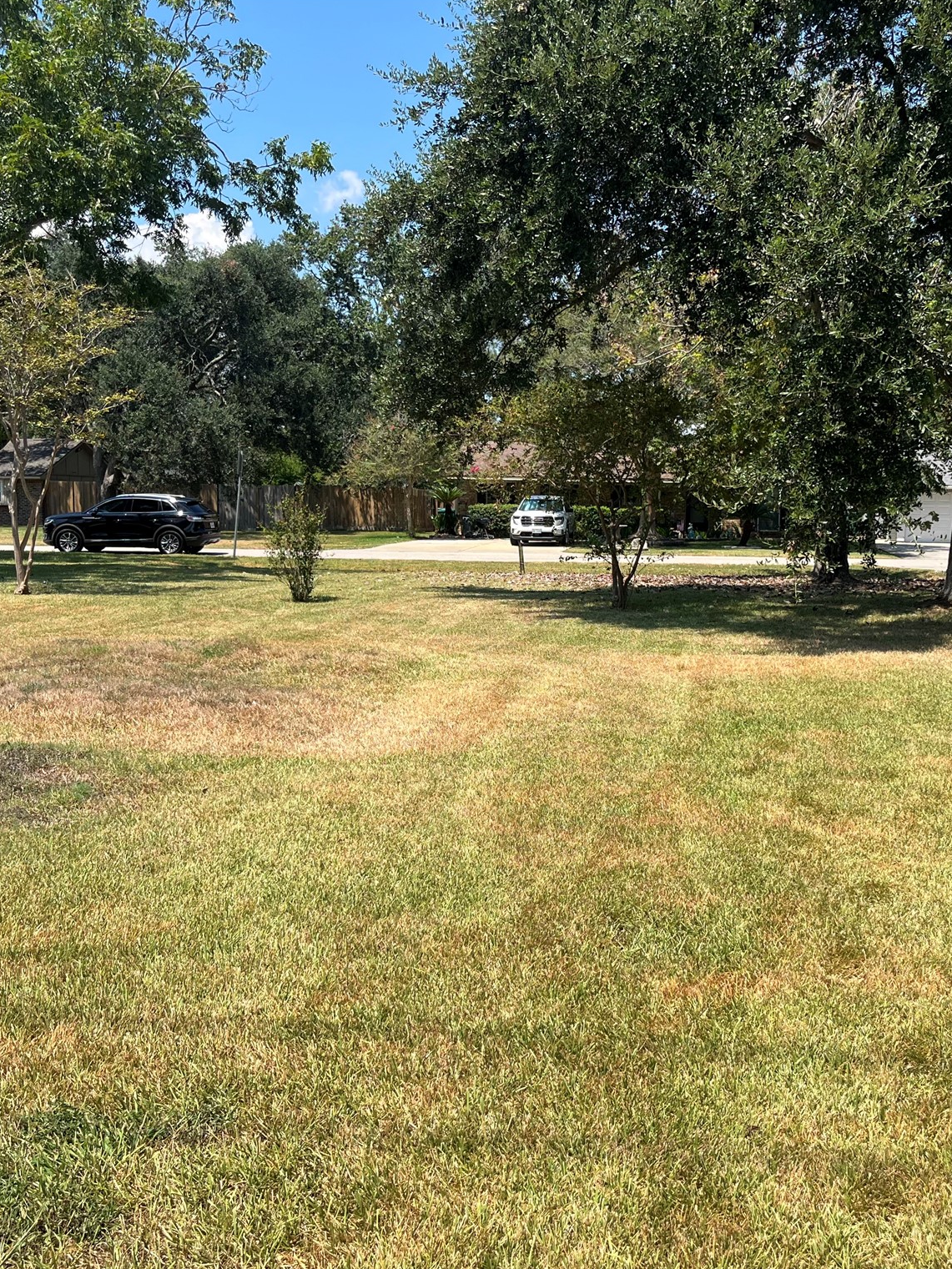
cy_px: 635
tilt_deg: -5.1
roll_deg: -1.1
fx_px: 1283
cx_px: 547
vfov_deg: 52.6
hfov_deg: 40.6
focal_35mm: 35
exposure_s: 1/2513
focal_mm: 5.1
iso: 50
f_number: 1.6
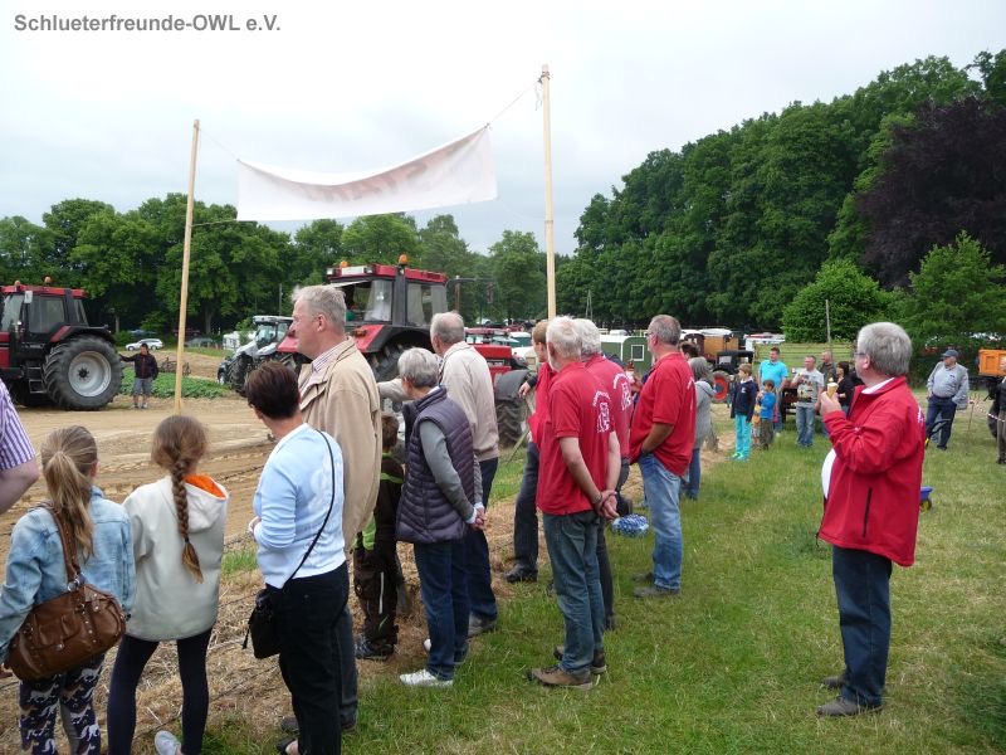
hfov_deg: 63.4
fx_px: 814
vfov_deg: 49.7
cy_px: 378
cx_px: 503
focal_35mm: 28
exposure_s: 1/320
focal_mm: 4.7
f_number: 3.3
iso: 100
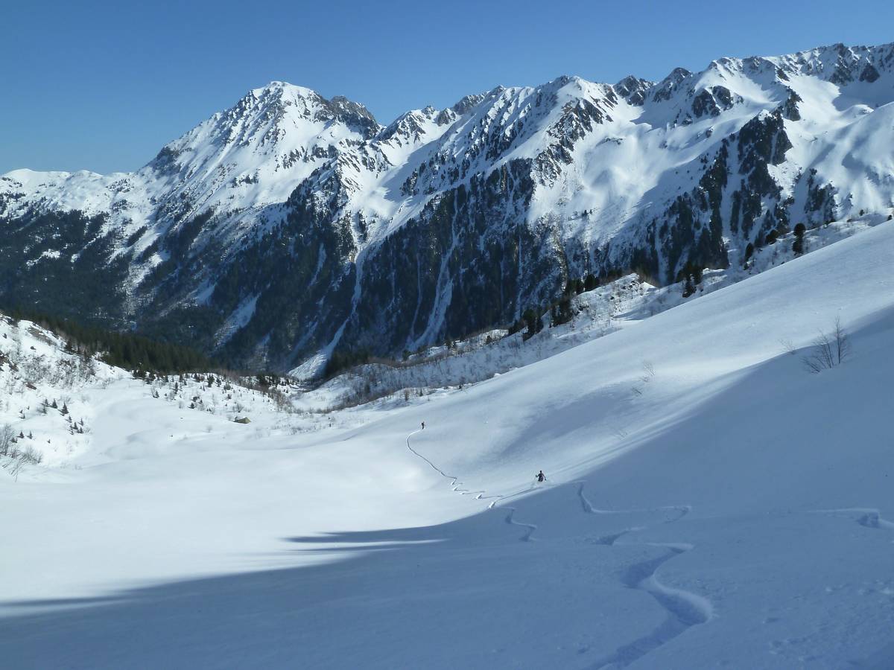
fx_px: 749
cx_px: 447
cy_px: 335
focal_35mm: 29
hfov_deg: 61.7
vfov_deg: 48.2
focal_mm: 4.7
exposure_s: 1/800
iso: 125
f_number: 5.6
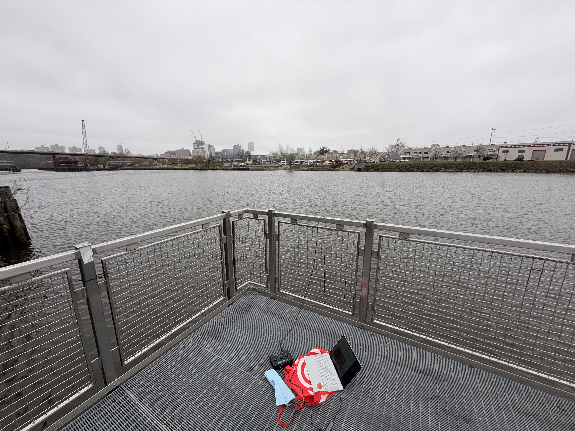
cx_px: 288
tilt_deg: -8.9
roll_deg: +2.7
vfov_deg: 85.7
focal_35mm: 14
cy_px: 216
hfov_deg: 102.1
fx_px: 233
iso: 32
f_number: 2.2
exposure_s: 1/770
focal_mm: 2.22
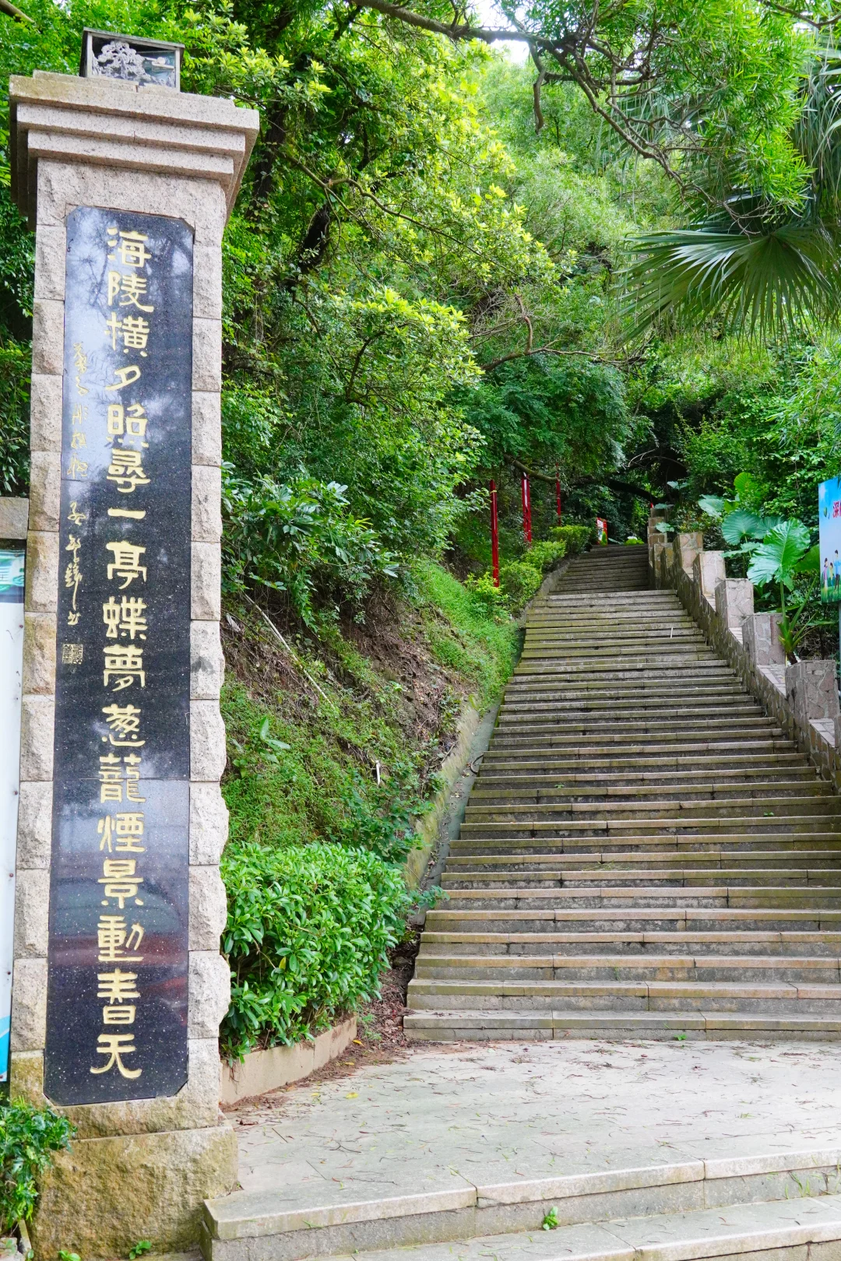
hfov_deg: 36.9
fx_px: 1261
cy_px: 630
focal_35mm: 36
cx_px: 420
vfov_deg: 53.1
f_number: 8
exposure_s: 1/40
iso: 1600
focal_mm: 24
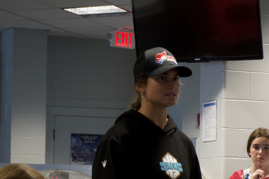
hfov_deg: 13.5
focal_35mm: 152
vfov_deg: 9.0
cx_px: 152
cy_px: 125
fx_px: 1136
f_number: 4.8
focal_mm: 56
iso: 1600
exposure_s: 1/25
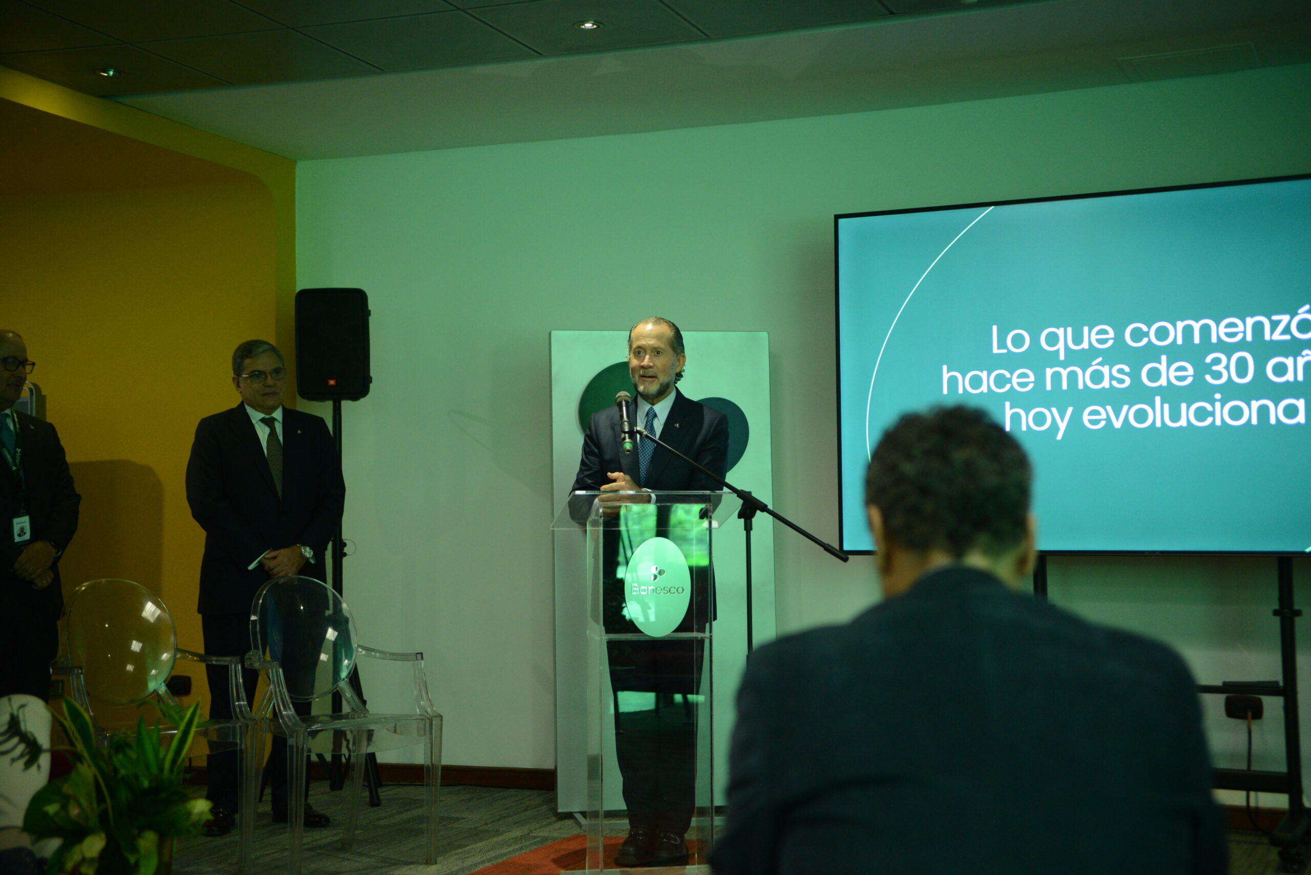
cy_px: 438
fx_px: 2004
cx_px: 656
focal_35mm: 55
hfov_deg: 36.2
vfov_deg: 24.6
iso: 2000
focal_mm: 55
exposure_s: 1/125
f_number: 2.8
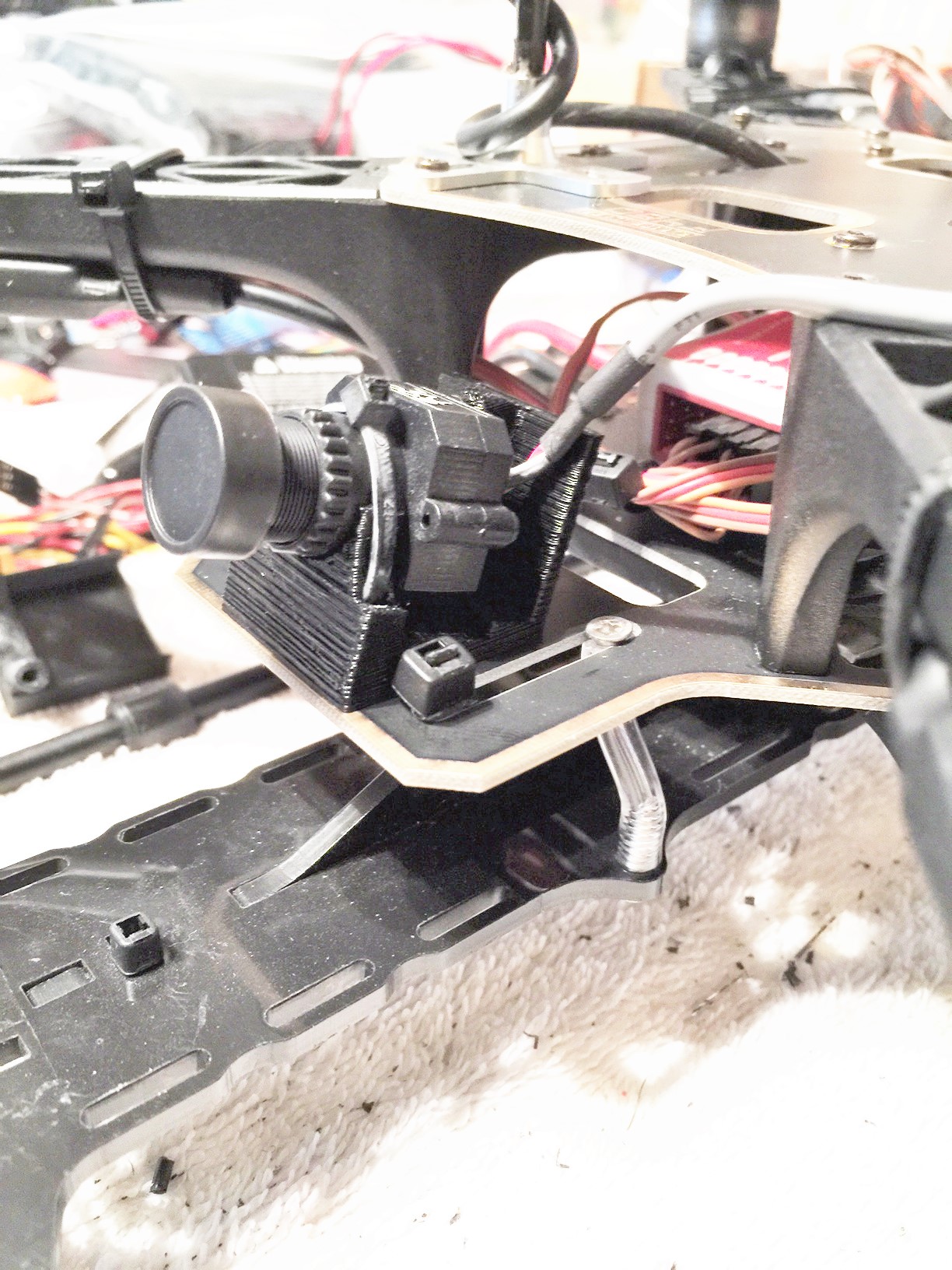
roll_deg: -2.3
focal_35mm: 29
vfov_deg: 61.7
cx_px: 476
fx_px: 1063
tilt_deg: -30.4
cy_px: 635
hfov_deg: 48.2
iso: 80
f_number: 2.2
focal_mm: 4.15
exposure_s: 1/4
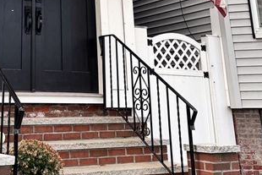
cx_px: 48
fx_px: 488
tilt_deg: +17.7
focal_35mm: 67
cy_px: -52
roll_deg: -0.5
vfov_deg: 18.9
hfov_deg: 29.3
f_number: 1.6
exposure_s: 1/471
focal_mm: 5.96
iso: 50
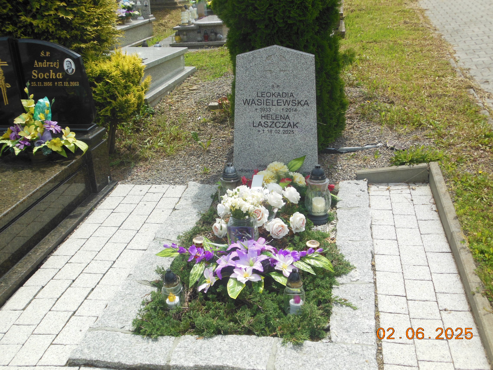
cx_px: 246
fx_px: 541
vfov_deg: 37.7
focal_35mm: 38
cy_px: 185
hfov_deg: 49.0
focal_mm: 6.8
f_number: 3.6
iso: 125
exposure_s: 1/1250
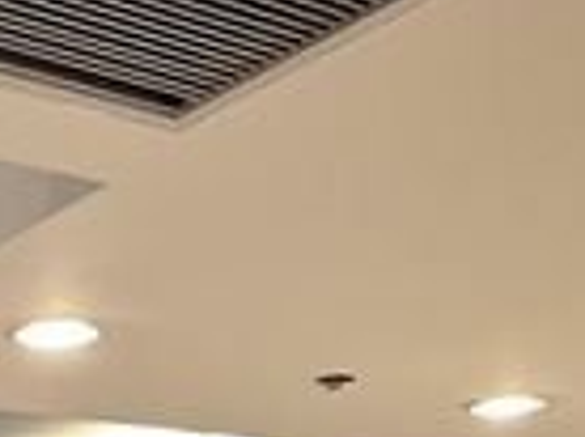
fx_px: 1468
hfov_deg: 21.1
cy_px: 753
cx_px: -98
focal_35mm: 87
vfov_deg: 15.0
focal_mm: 6.86
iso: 250
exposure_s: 1/60
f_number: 1.78
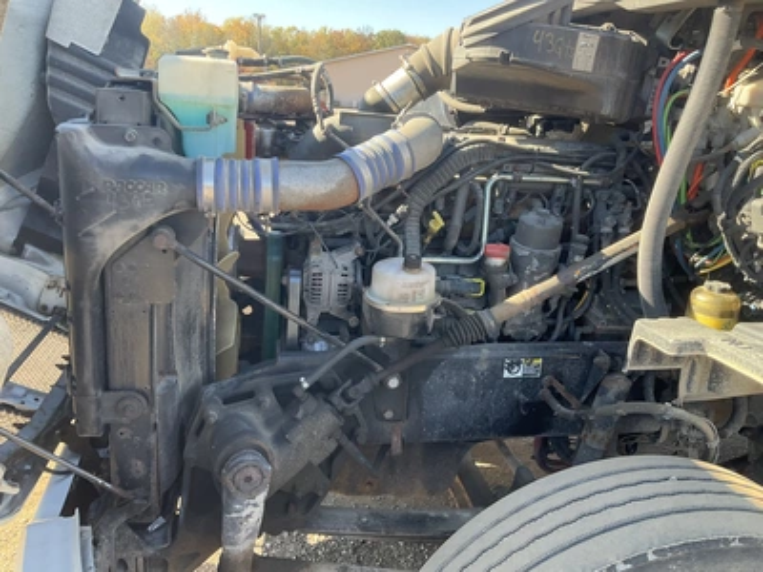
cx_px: 382
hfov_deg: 61.7
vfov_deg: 48.2
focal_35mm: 29
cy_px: 286
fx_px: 639
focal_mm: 3
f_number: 1.8
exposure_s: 1/172
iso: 32
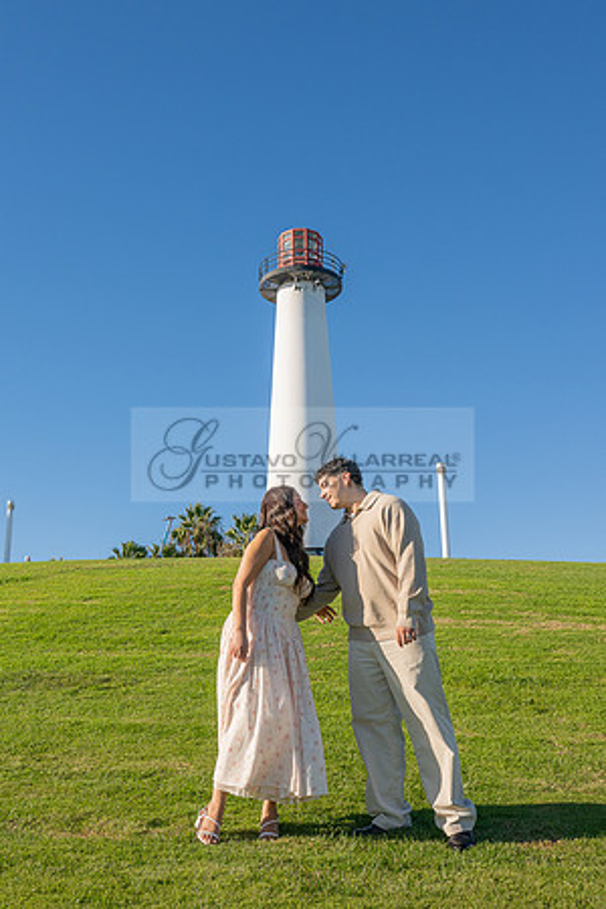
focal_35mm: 39
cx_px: 235
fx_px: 991
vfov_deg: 49.3
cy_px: 435
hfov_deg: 33.9
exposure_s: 1/640
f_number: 9
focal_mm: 24
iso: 200
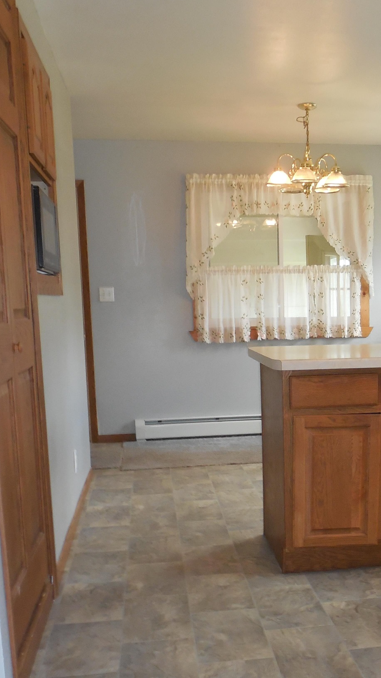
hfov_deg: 29.2
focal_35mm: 40
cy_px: 432
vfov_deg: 49.9
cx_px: 293
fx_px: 718
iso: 280
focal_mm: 4.6
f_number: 3.5
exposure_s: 1/25
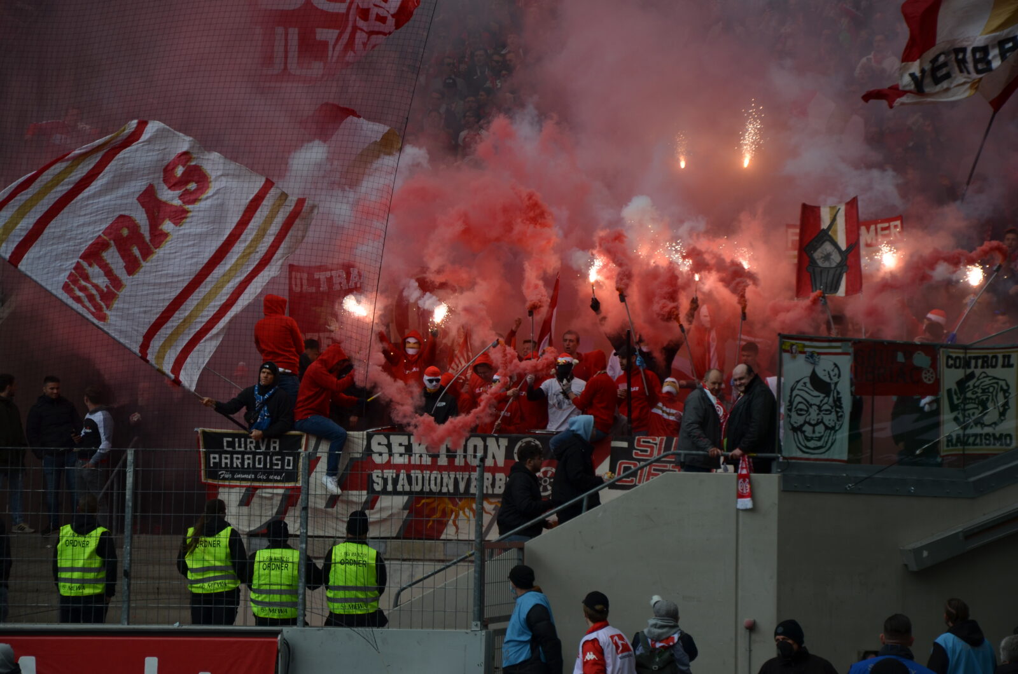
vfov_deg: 10.7
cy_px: 337
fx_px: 3598
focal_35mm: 128
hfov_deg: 16.1
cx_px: 509
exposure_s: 1/500
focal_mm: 85
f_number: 5.6
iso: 200
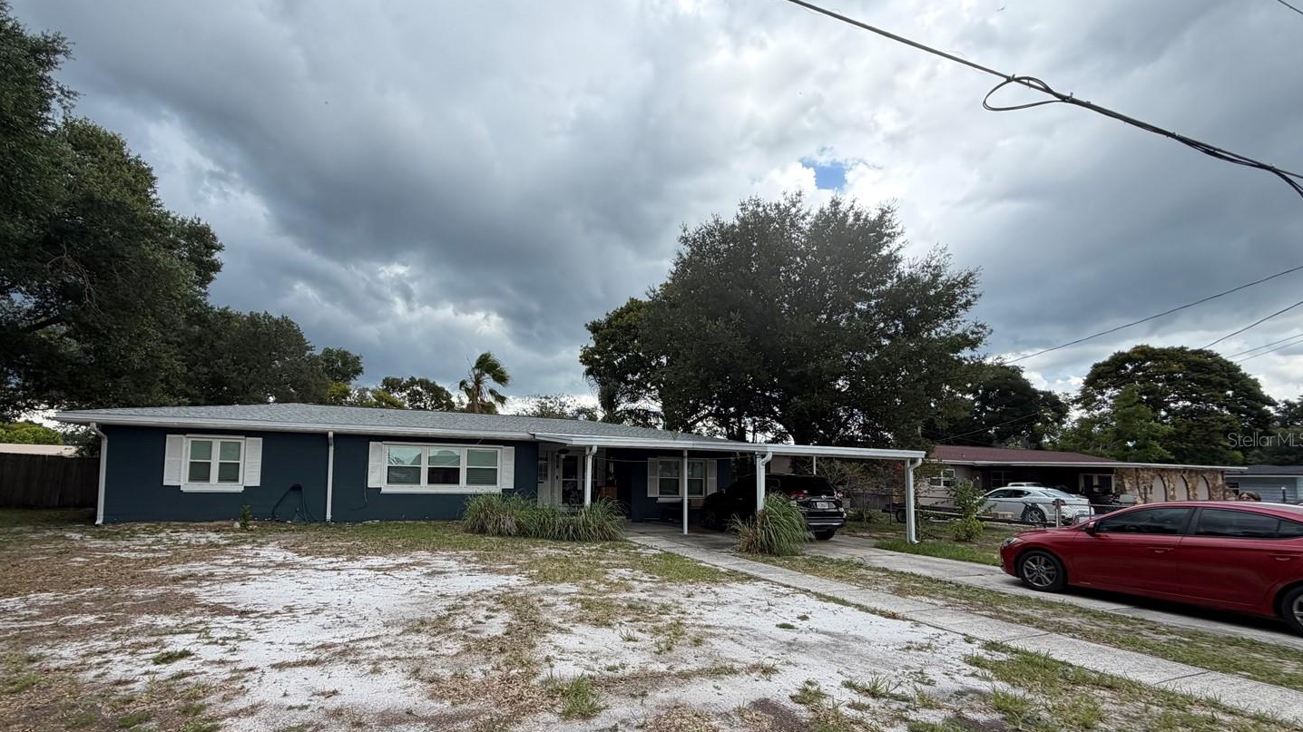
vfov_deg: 63.3
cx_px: 587
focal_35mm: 17
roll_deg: -1.2
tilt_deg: +3.9
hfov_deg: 95.6
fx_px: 587
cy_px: 439
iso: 64
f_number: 2.2
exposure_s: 1/502
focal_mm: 2.22
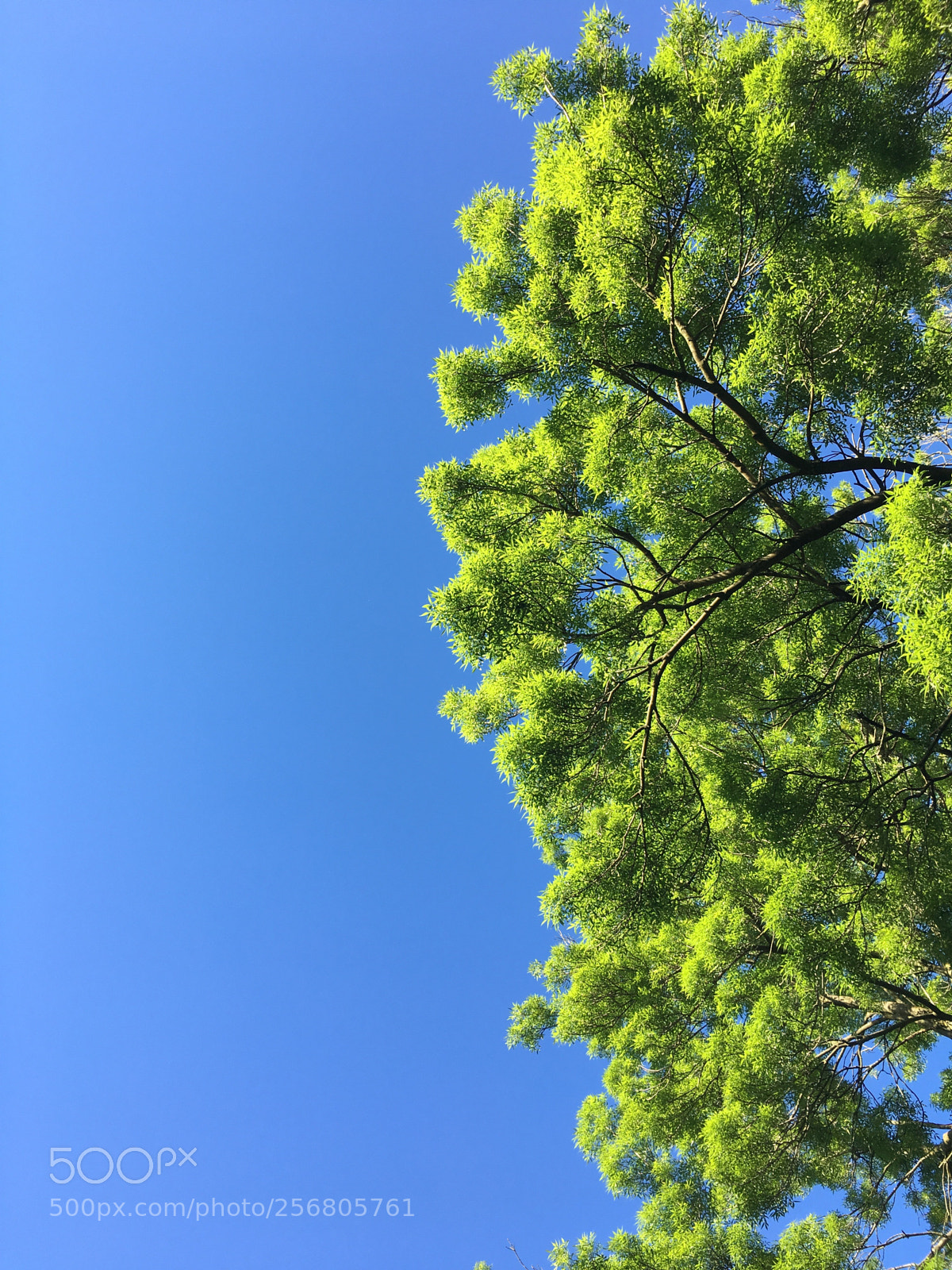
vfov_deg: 61.7
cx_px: 476
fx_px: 1063
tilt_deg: +81.5
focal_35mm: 29
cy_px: 635
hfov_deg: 48.2
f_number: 2.2
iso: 25
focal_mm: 4.15
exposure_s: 1/382
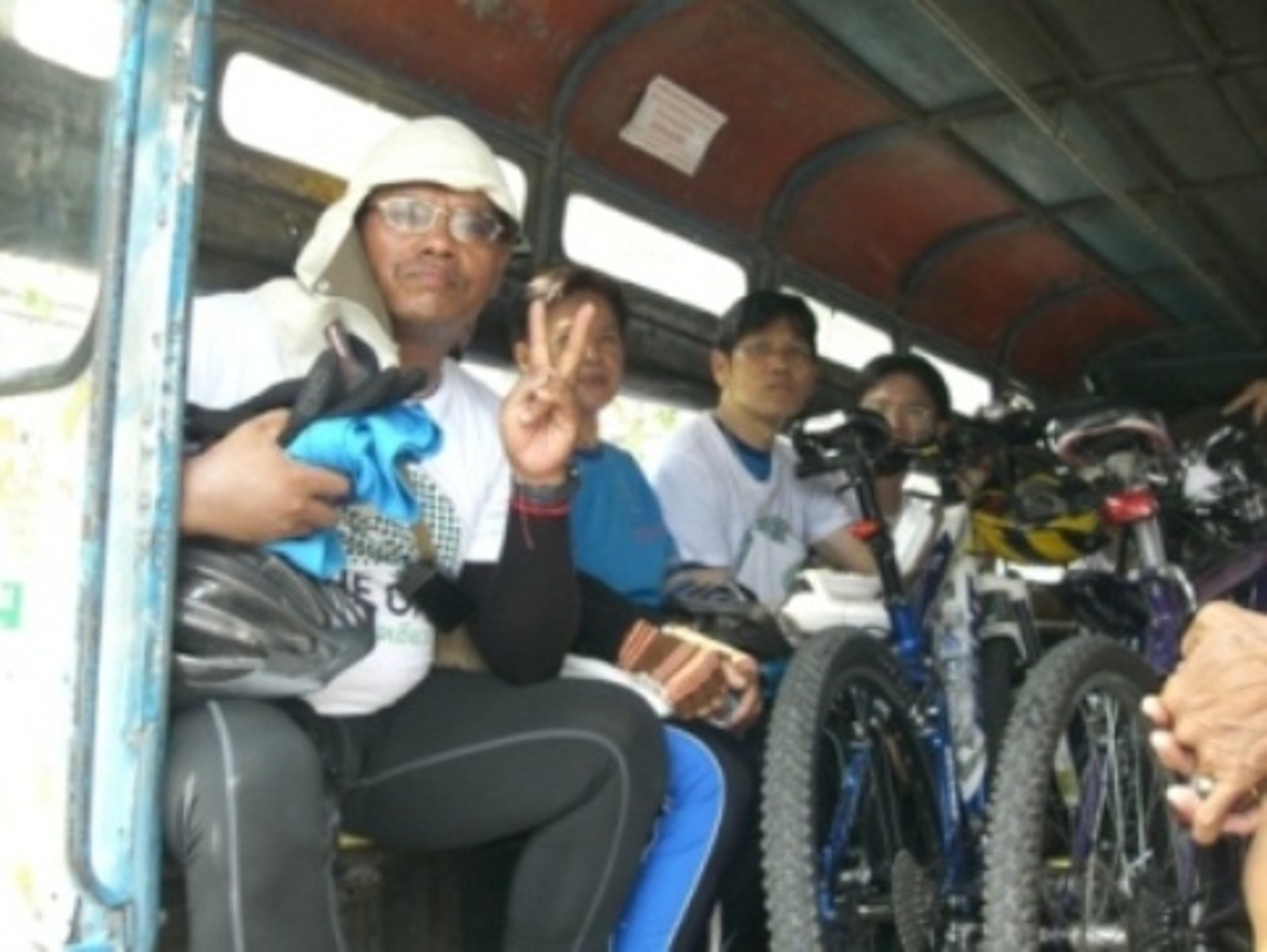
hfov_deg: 48.9
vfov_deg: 37.8
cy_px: 476
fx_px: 1392
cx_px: 634
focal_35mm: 38
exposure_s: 1/250
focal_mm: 6.3
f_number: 3.1
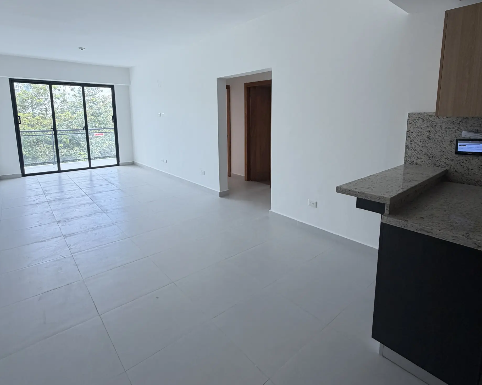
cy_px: 154
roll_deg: -0.1
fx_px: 271
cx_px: 247
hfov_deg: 83.3
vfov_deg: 70.1
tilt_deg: -8.3
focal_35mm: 19
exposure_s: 1/121
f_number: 2.2
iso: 64
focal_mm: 2.22
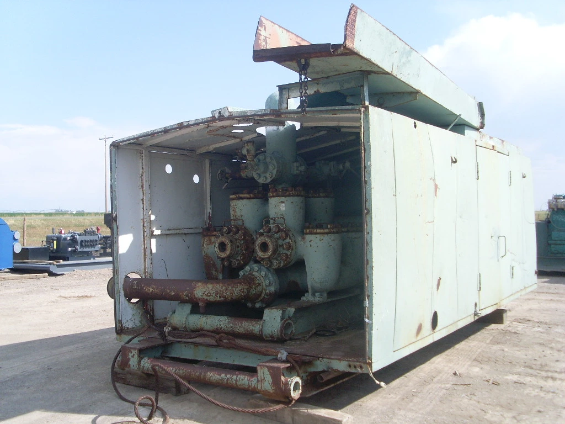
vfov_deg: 37.7
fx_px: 620
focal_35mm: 38
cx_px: 282
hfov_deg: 49.0
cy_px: 212
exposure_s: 1/180
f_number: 7.7
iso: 80
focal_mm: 6.3
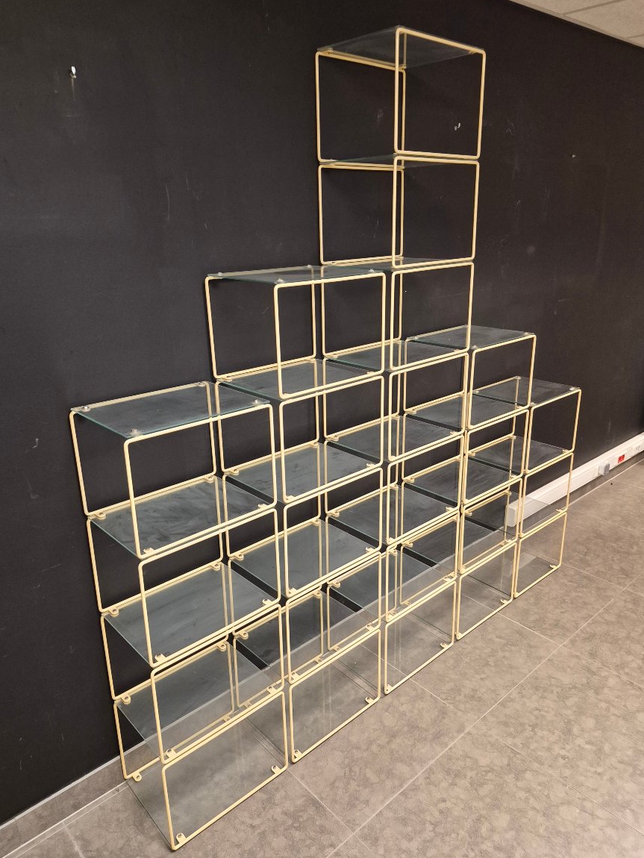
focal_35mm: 24
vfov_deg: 71.6
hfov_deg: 56.8
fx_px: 595
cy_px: 426
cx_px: 325
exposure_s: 1/100
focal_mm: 5.4
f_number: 1.8
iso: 800
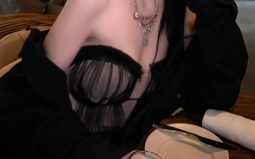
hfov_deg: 45.2
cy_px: -38
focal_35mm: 44
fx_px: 306
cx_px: 142
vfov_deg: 25.8
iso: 1600
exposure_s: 1/24
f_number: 1.78
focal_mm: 6.76
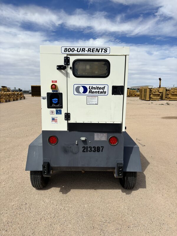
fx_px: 177
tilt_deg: -8.7
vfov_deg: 67.3
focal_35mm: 26
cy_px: 118
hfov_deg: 53.1
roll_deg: -0.2
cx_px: 88
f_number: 1.6
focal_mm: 5.96
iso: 50
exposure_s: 1/6711
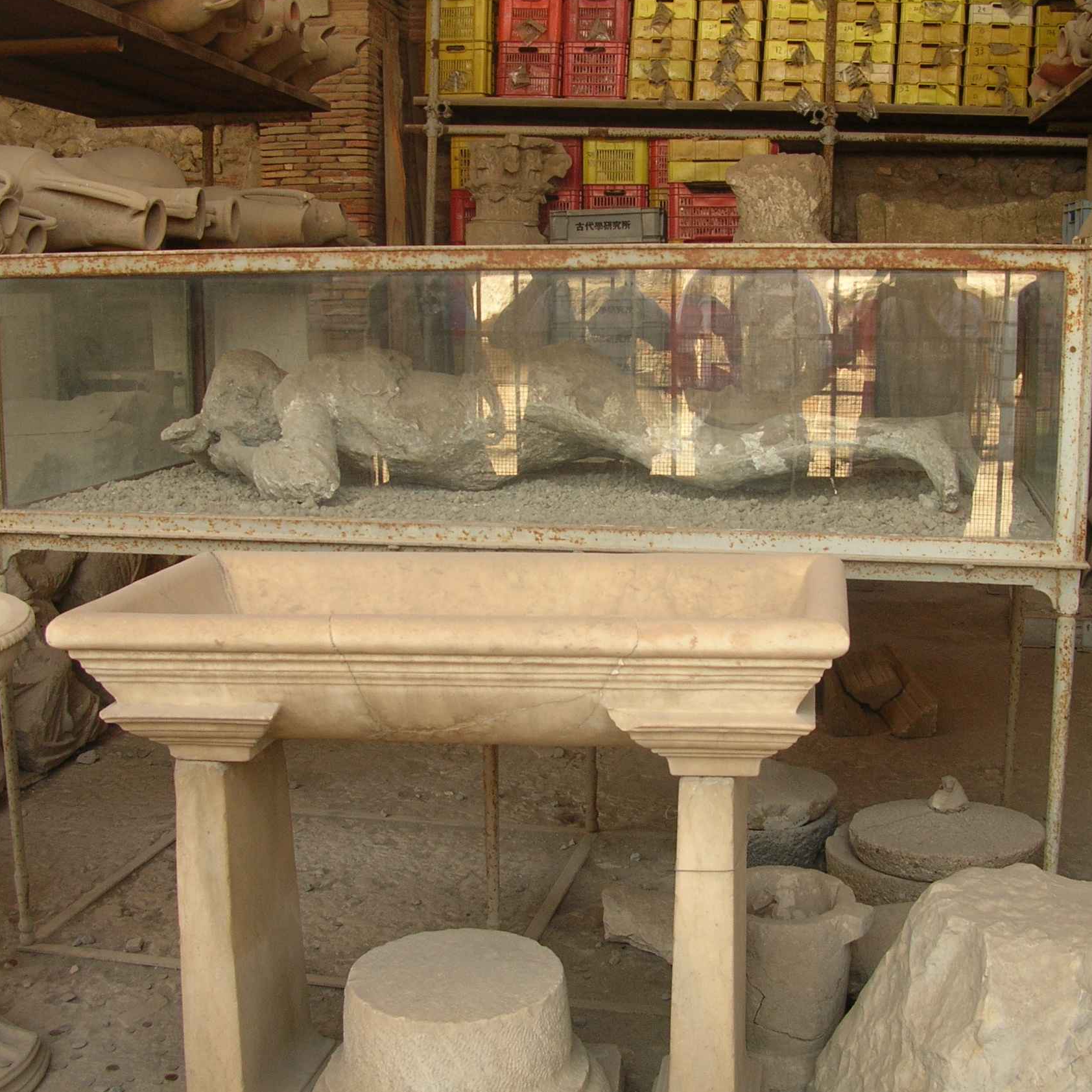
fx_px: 1499
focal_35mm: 42
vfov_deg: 40.0
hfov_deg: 39.9
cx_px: 636
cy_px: 547
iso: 50
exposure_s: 1/55.1
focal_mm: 5.8
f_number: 2.8
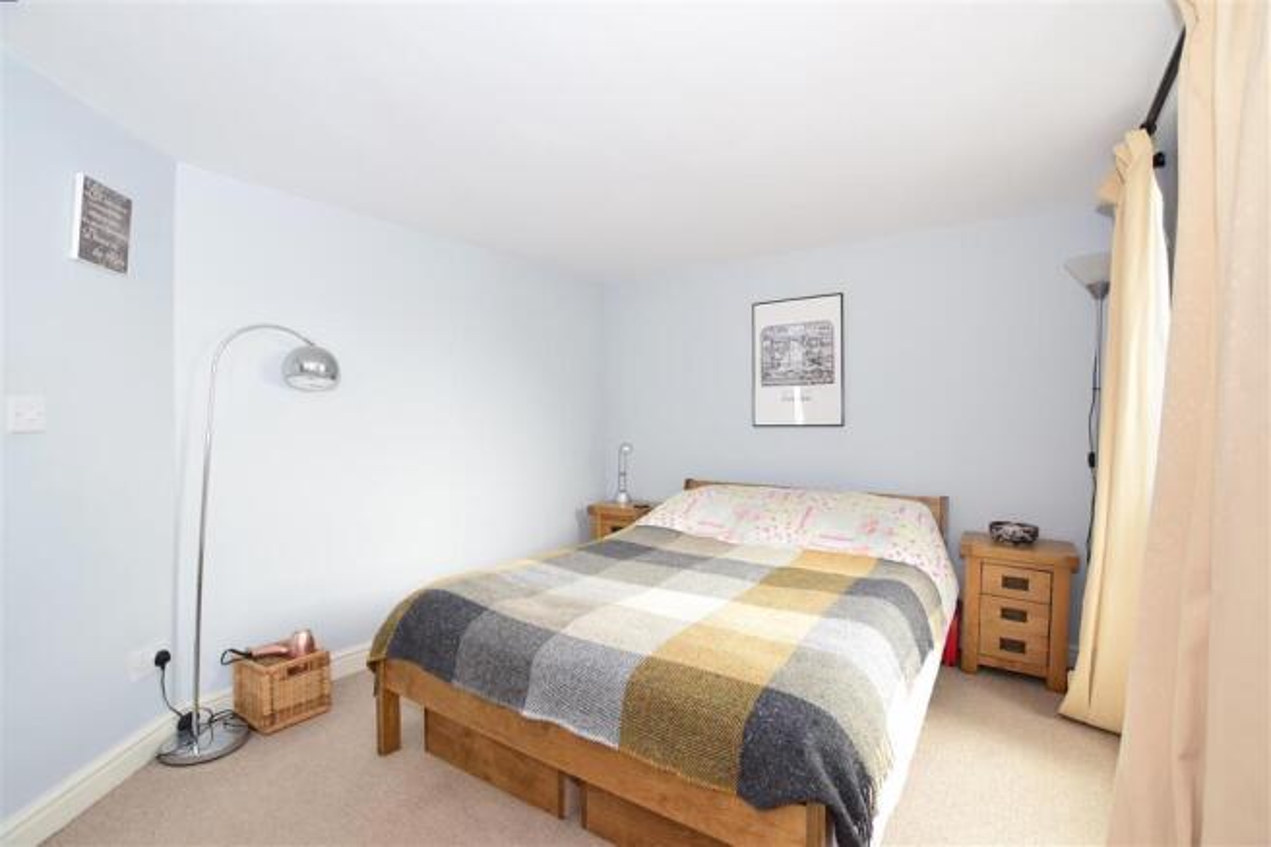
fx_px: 529
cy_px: 424
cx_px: 636
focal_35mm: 15
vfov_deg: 77.3
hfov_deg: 100.4
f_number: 5.6
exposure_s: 1/50
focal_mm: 10
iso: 400
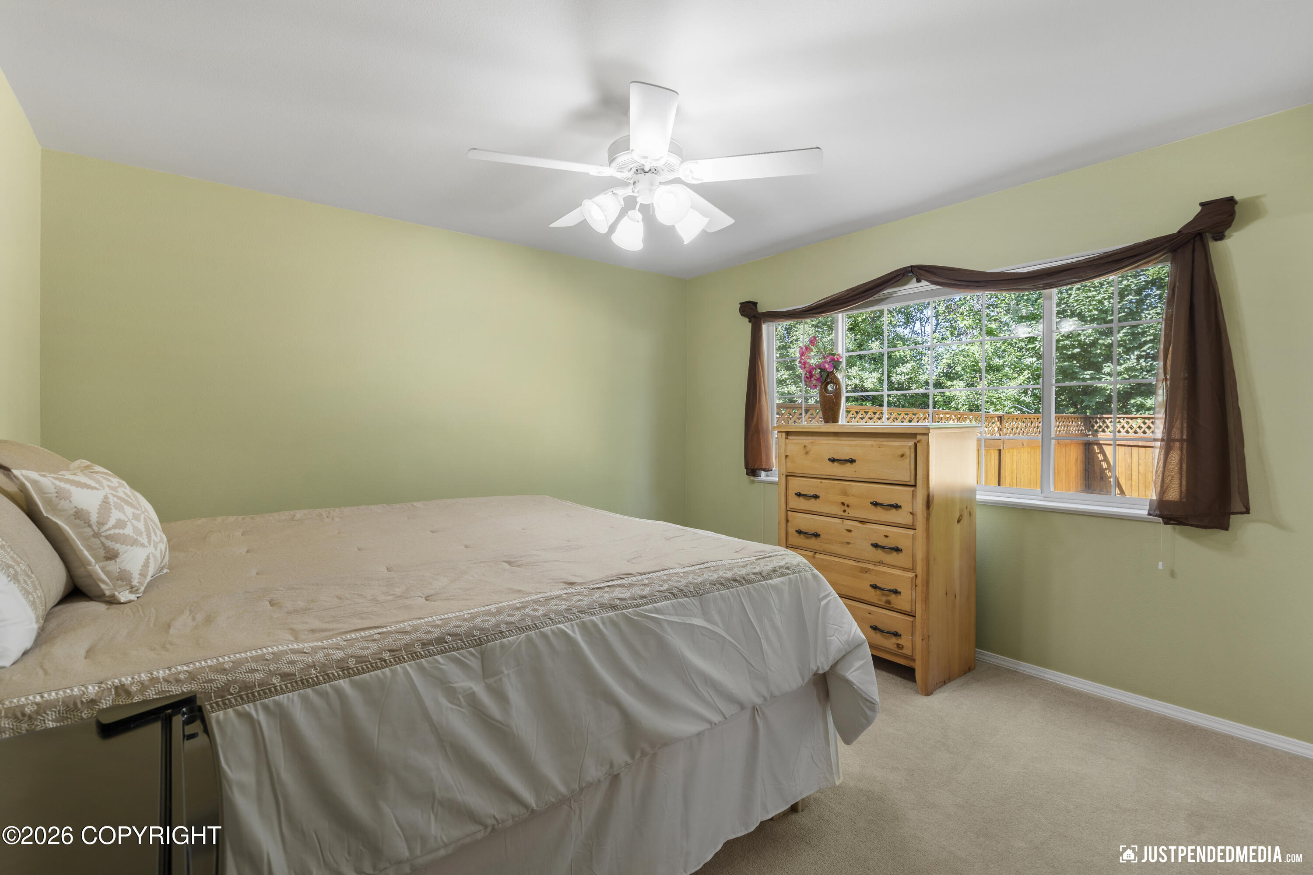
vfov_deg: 73.7
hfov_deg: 96.7
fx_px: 583
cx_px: 656
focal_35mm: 16
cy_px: 438
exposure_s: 1/1.25
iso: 100
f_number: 8
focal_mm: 16
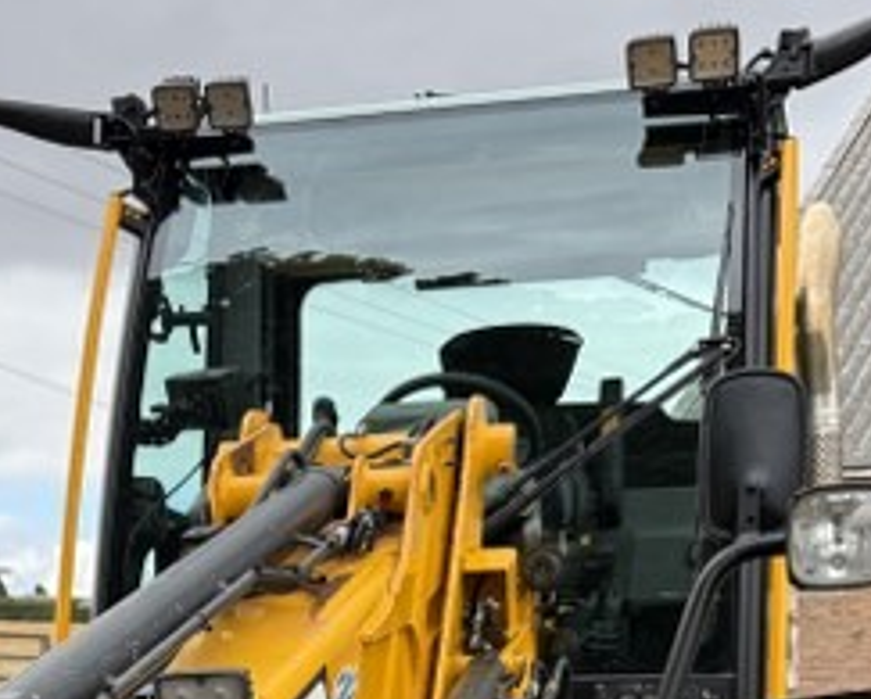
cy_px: 1018
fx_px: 1987
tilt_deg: -9.4
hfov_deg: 24.4
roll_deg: -1.1
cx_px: 183
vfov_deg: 18.0
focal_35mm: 77
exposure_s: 1/1653
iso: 100
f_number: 1.78
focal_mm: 6.76
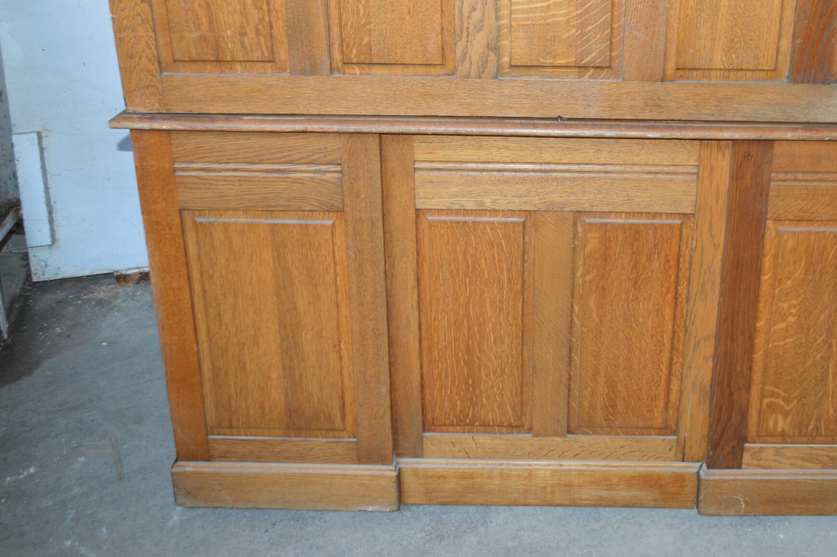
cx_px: 549
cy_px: 157
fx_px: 929
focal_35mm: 40
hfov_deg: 47.8
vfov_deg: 32.9
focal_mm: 18
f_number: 3.5
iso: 560
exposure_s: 1/60
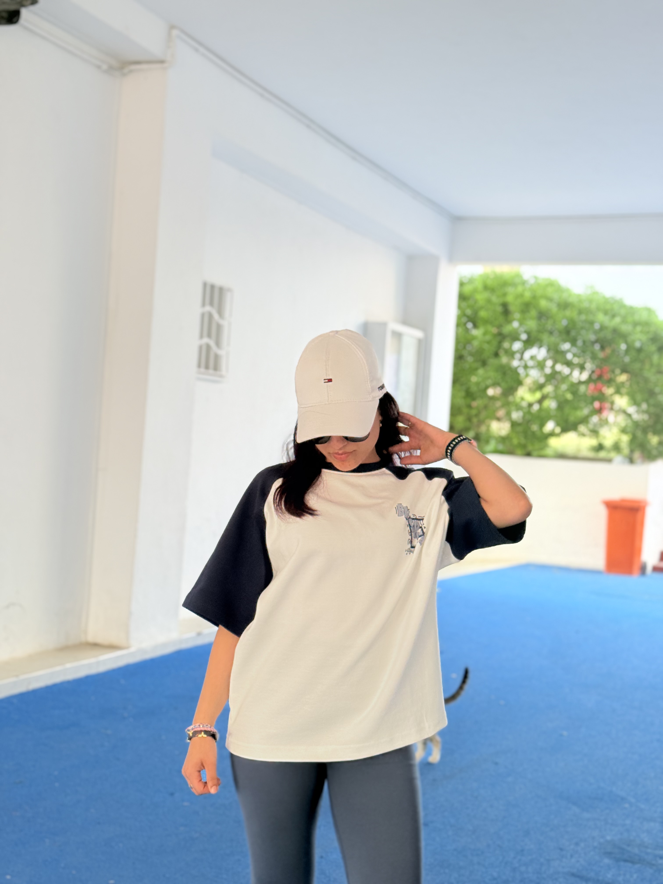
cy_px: 442
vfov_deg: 39.7
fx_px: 1226
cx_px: 332
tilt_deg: +0.7
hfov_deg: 30.3
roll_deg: -3.7
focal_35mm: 48
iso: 50
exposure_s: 1/188
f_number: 1.78
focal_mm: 6.76
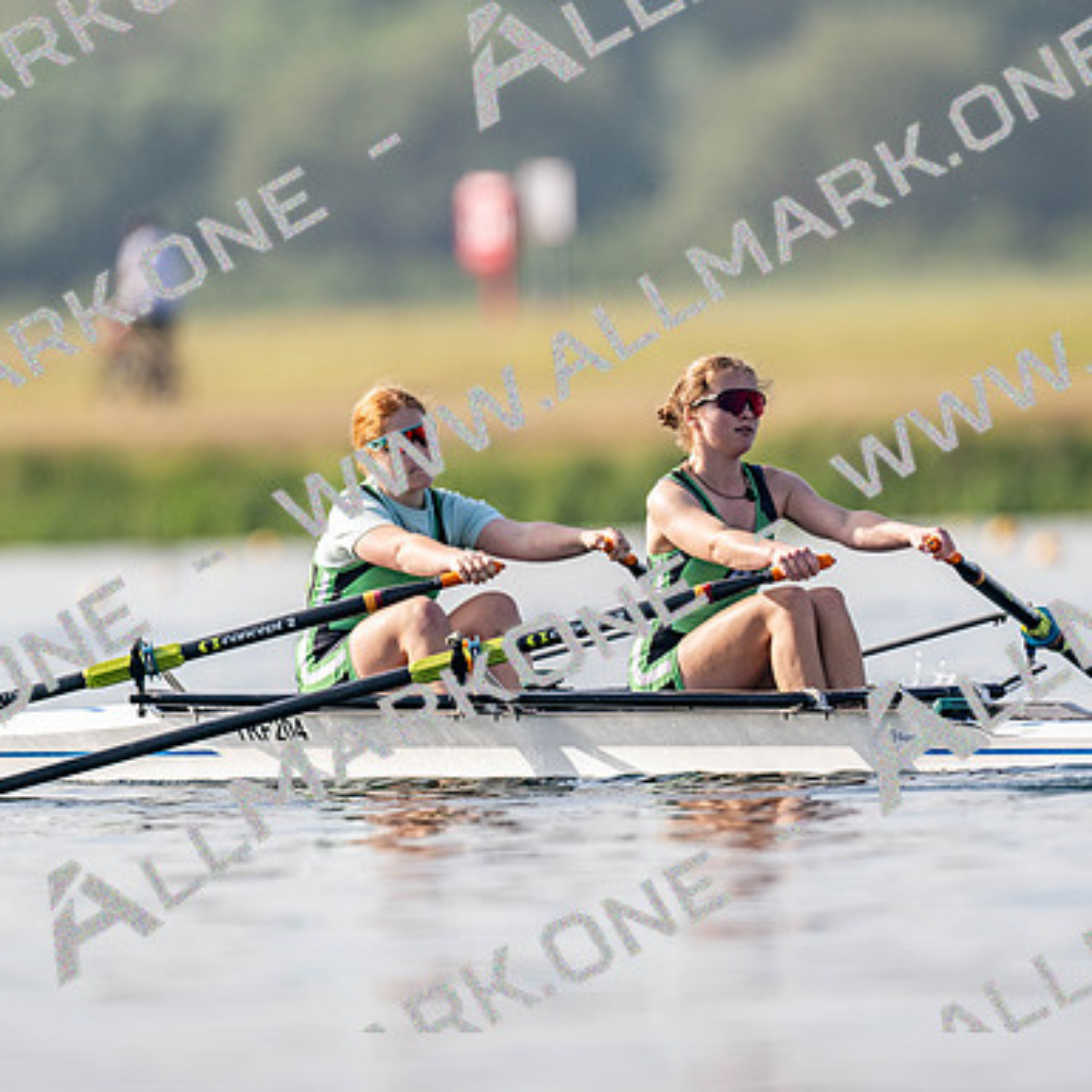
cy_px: 546
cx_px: 624
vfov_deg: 2.3
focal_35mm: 769
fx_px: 27446
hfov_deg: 2.3
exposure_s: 1/2500
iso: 220
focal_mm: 600
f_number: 5
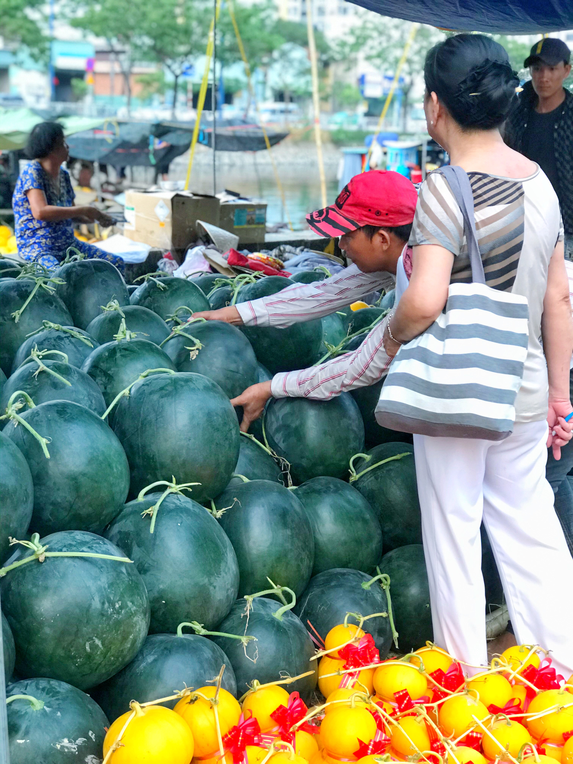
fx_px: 1258
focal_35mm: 57
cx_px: 286
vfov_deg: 33.8
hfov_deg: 25.7
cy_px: 382
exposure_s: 1/50
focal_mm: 6.6
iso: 80
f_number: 2.8
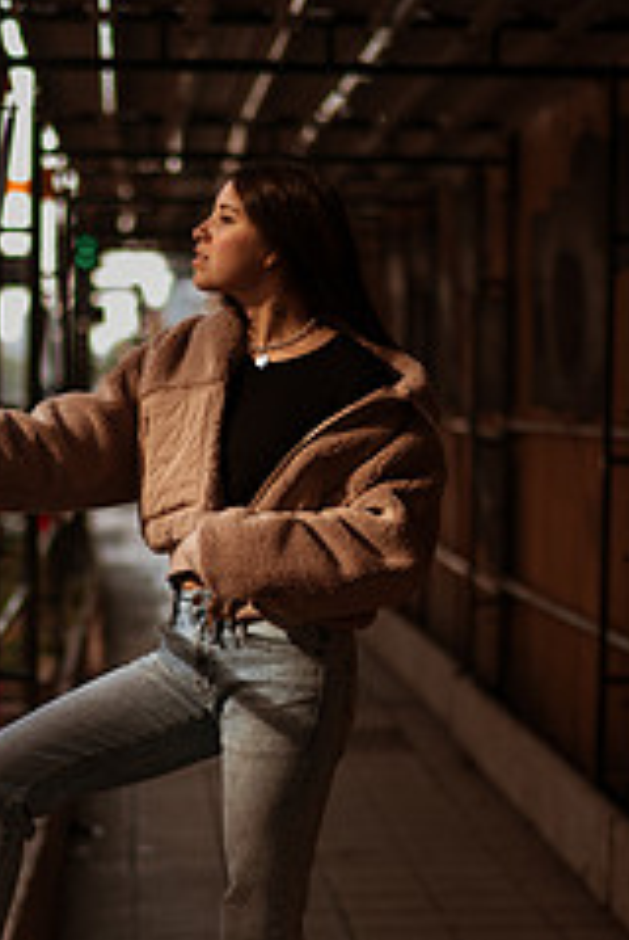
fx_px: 2848
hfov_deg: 12.6
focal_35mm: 109
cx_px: 153
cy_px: 661
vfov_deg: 18.7
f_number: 1.8
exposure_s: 1/1250
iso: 50
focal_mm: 58
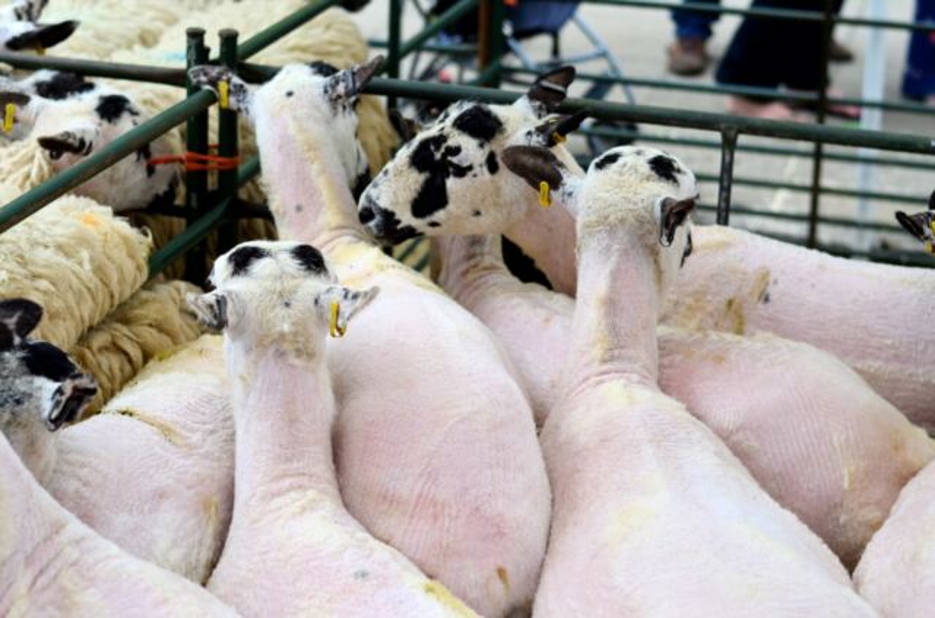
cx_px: 468
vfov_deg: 18.1
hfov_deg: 27.1
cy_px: 309
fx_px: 1943
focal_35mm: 75
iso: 200
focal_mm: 50
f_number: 2.8
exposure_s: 1/1000
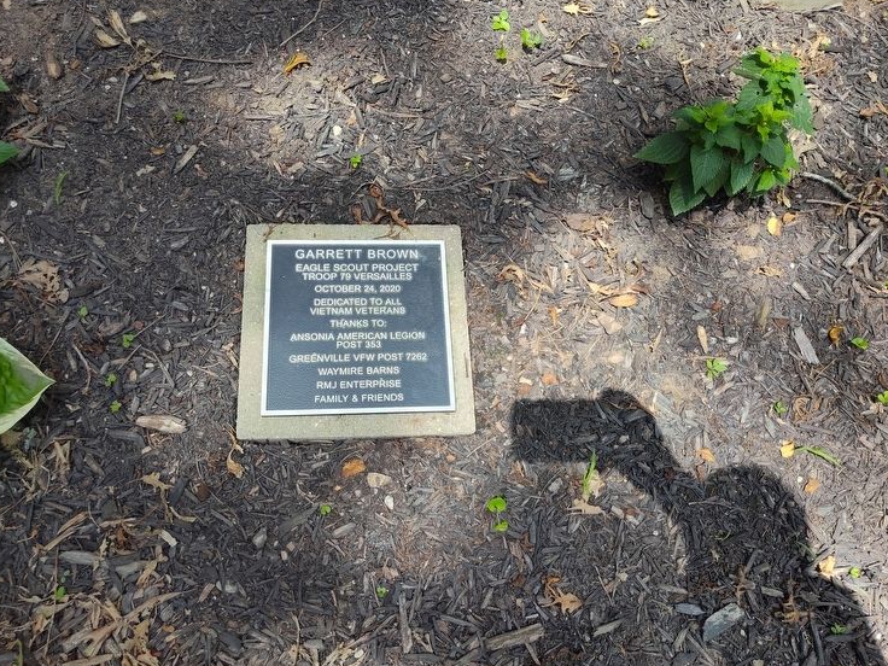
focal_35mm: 25
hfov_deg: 69.3
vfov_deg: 54.9
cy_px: 327
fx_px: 641
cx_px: 414
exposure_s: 1/505
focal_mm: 5.56
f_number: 1.8
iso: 100
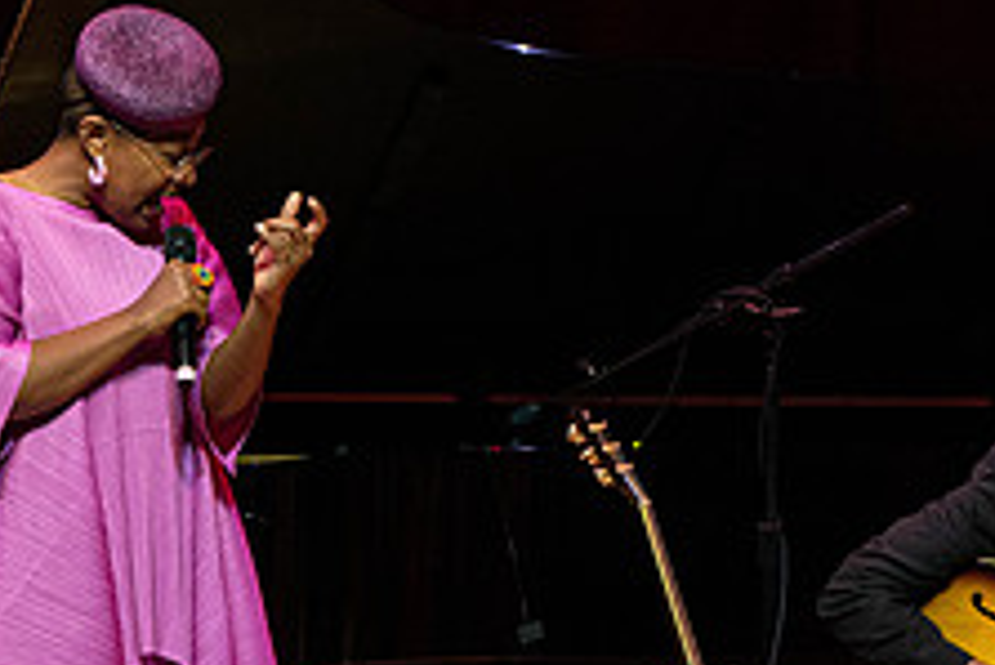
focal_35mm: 811
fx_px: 22429
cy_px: 627
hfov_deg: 2.5
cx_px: 272
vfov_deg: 1.7
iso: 4000
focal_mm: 312
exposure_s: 1/320
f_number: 8
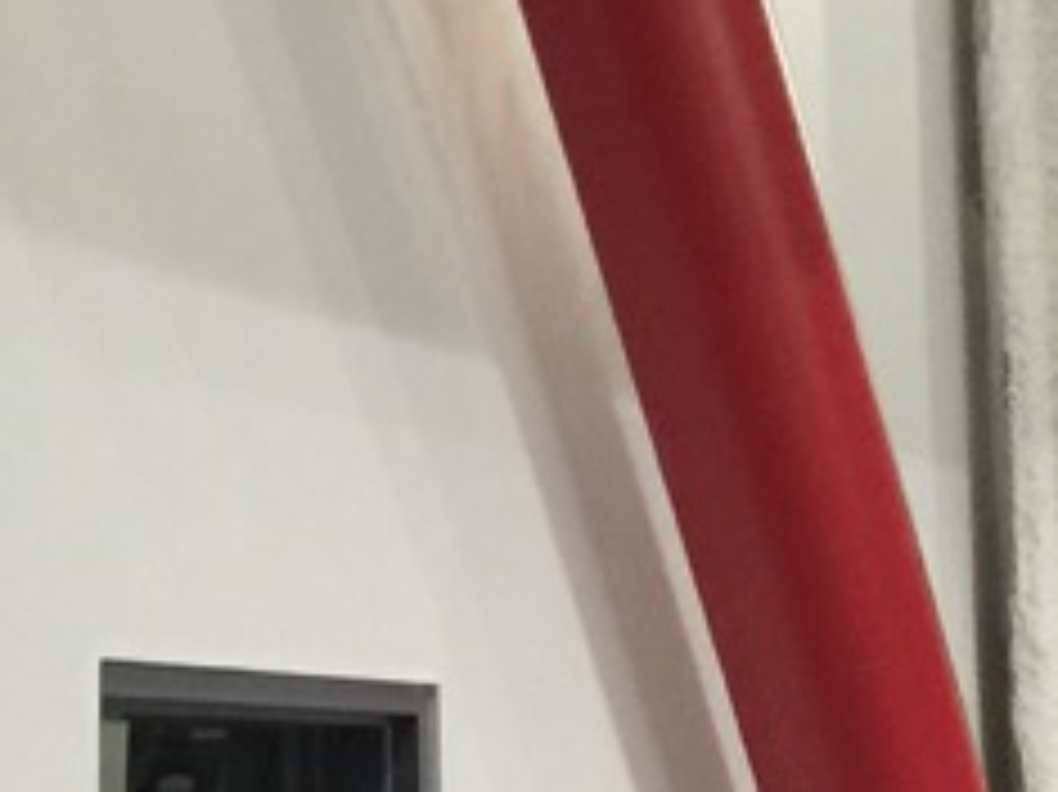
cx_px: 567
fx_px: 4827
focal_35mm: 158
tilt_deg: +13.4
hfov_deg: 12.5
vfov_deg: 9.2
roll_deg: +1.4
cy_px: -306
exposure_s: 1/10
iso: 100
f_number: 2.2
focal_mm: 4.15
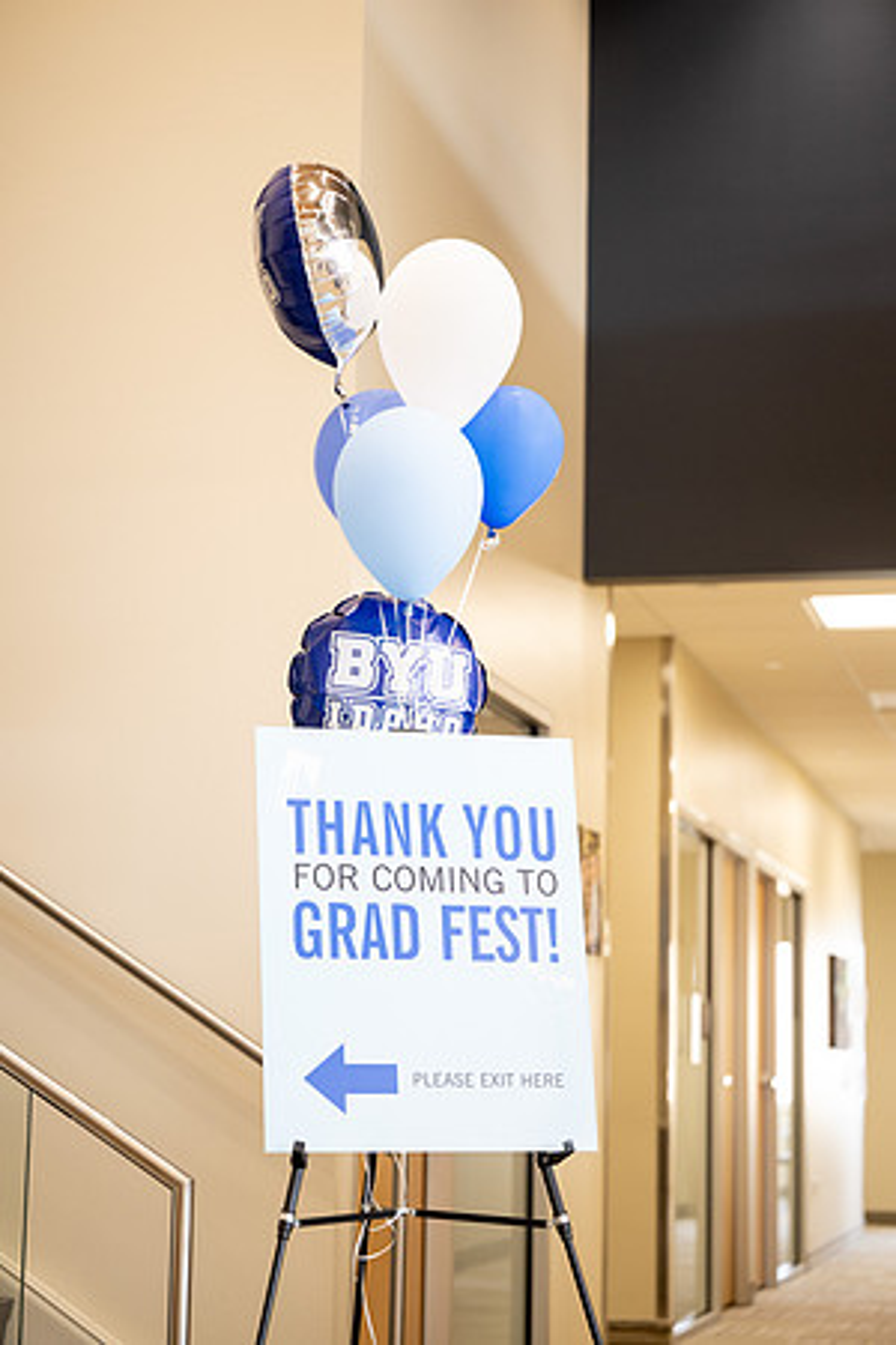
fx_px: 2613
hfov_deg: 19.5
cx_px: 448
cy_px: 672
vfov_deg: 28.8
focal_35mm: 70
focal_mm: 70
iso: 1000
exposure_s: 1/200
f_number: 2.8
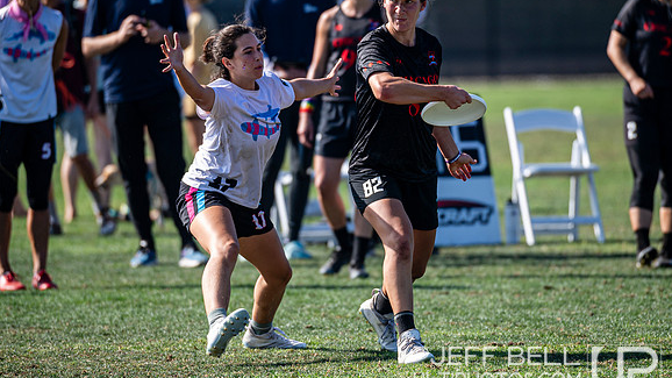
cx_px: 370
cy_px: 158
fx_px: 8463
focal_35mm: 475
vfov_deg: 2.6
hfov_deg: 4.5
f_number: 3.2
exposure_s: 1/1600
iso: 140
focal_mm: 300
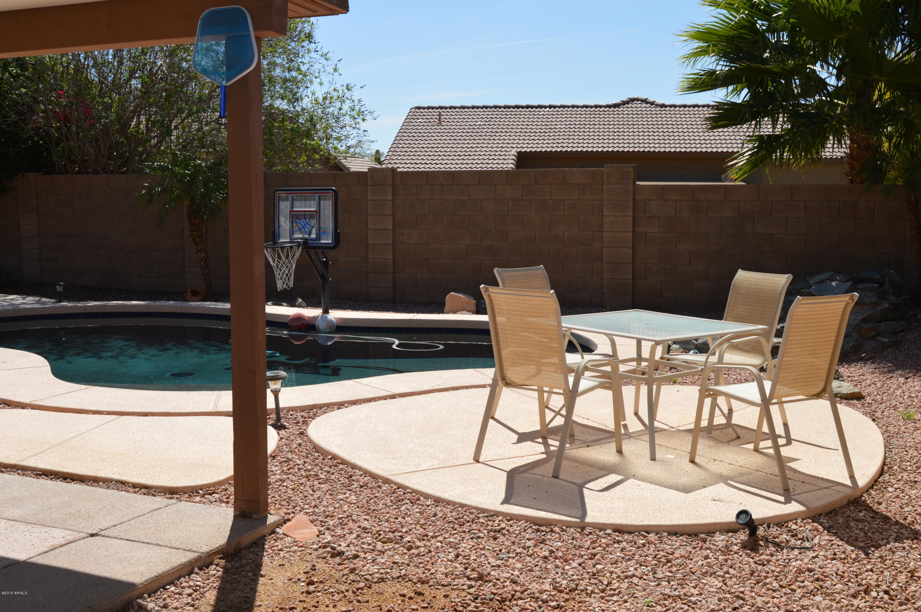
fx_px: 997
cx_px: 460
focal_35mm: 39
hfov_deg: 49.6
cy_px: 306
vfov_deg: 34.1
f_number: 11
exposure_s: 1/200
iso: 100
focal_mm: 26
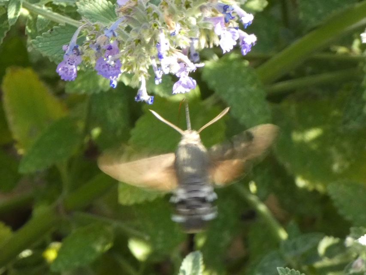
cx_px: 183
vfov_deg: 3.3
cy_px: 138
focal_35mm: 454
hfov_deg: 4.4
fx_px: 4801
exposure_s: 1/100
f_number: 5.6
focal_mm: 81.4
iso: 500
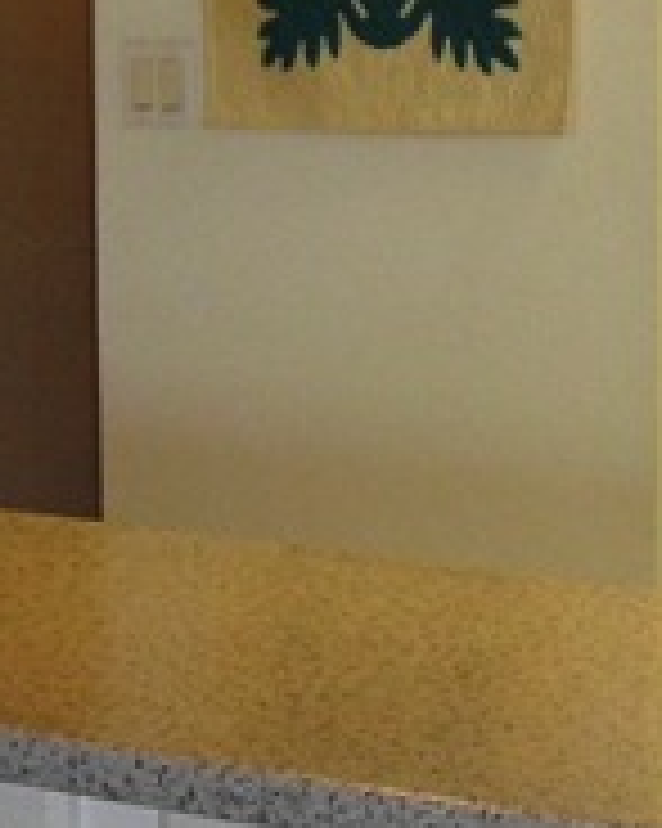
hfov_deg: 10.0
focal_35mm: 153
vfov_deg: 12.6
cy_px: 436
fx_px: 3750
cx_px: 594
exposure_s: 1/100
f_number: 3.1
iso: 200
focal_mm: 6.3
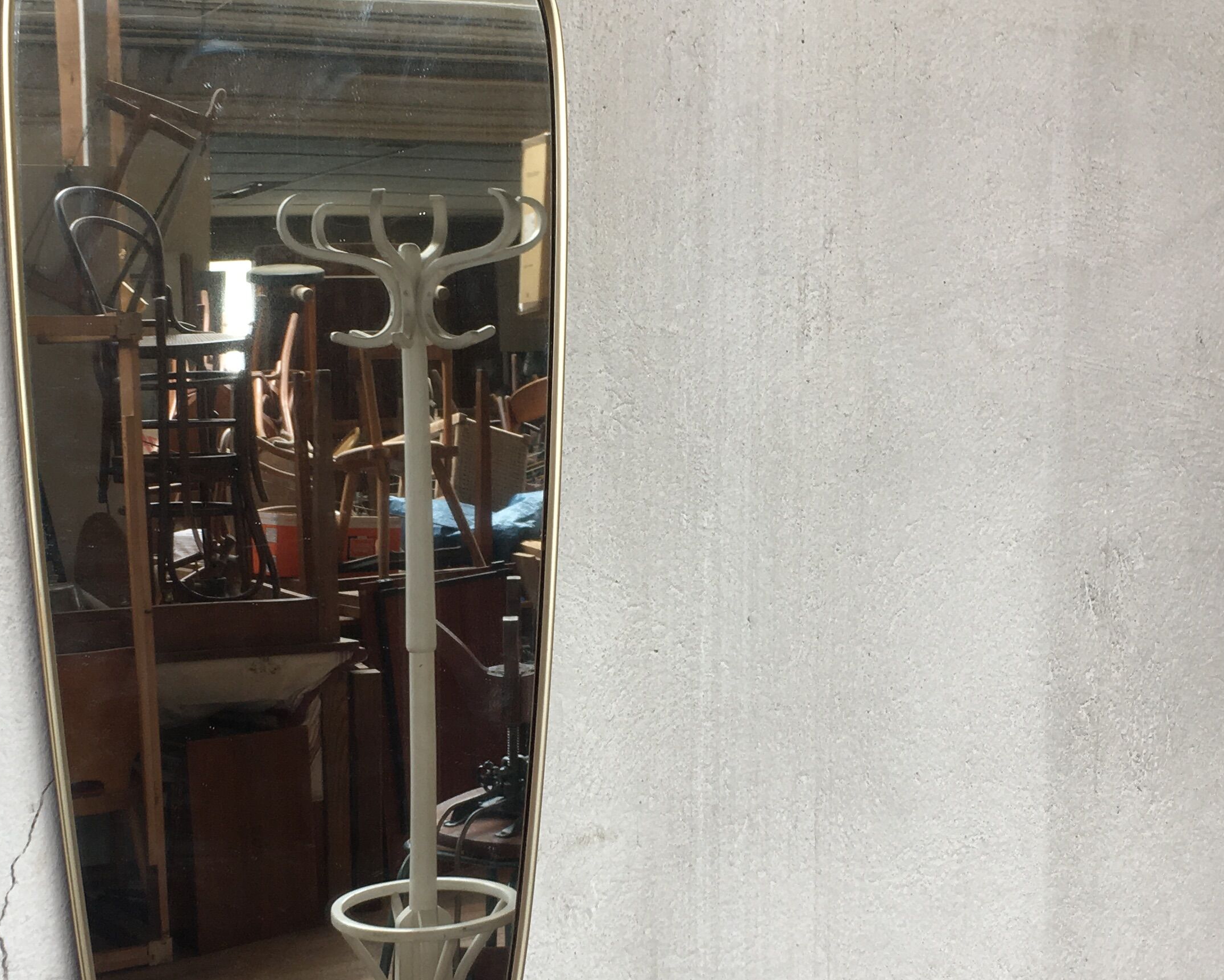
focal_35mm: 53
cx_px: 464
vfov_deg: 28.5
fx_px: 1920
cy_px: 605
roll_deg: +0.8
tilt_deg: -9.3
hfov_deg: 35.2
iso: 25
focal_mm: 4.15
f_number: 2.2
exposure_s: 1/50
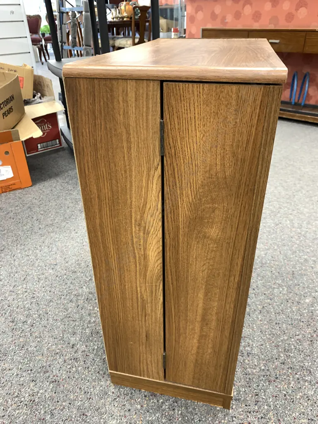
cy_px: 212
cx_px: 159
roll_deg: +1.4
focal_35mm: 26
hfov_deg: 53.1
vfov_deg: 67.3
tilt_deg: -30.8
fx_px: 318
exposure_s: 1/50
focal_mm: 4.25
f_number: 1.8
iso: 160
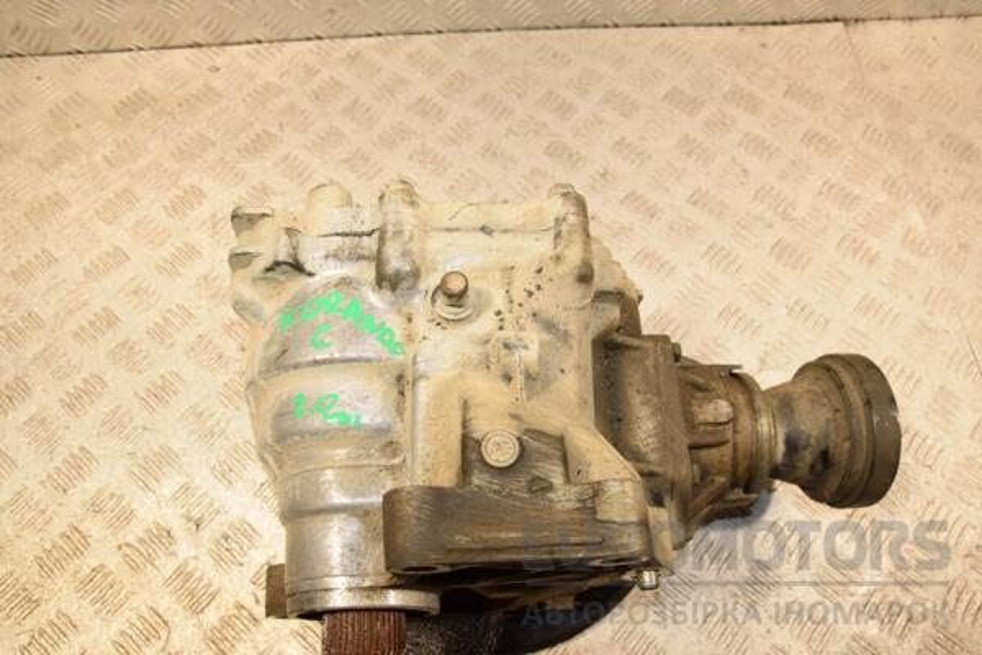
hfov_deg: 67.4
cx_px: 491
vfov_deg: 47.9
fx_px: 736
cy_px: 328
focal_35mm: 27
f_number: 7.1
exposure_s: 1/200
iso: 800
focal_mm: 18
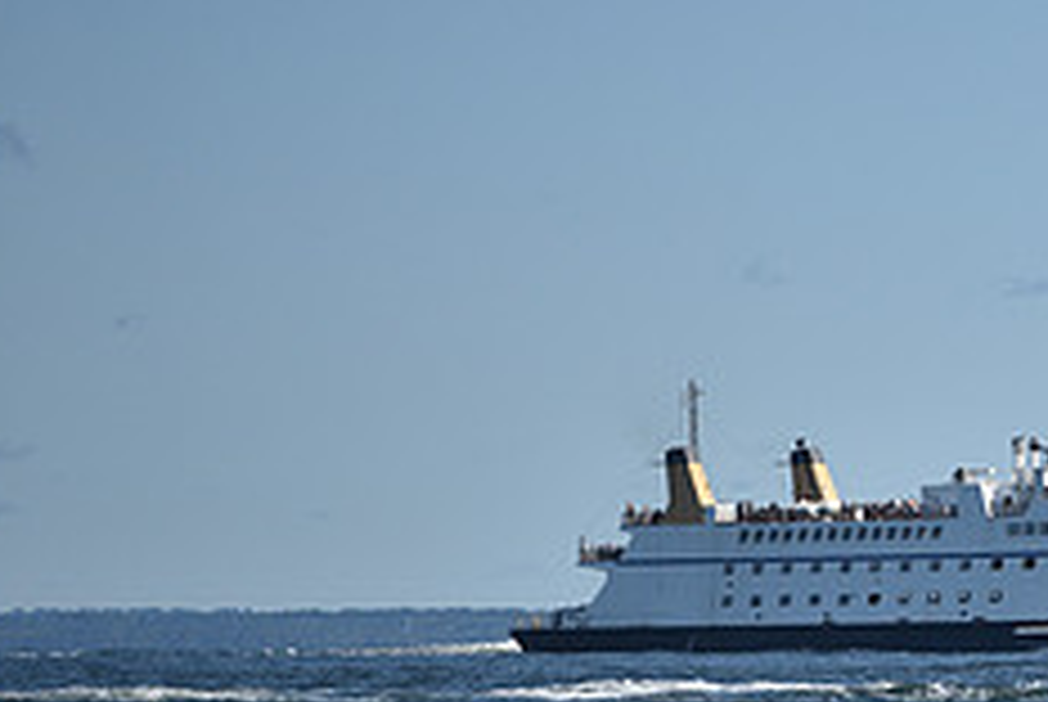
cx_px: 1237
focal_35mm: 497
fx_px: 14486
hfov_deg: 4.1
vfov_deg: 2.8
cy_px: 506
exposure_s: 1/8000
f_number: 3.5
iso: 250
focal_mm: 200
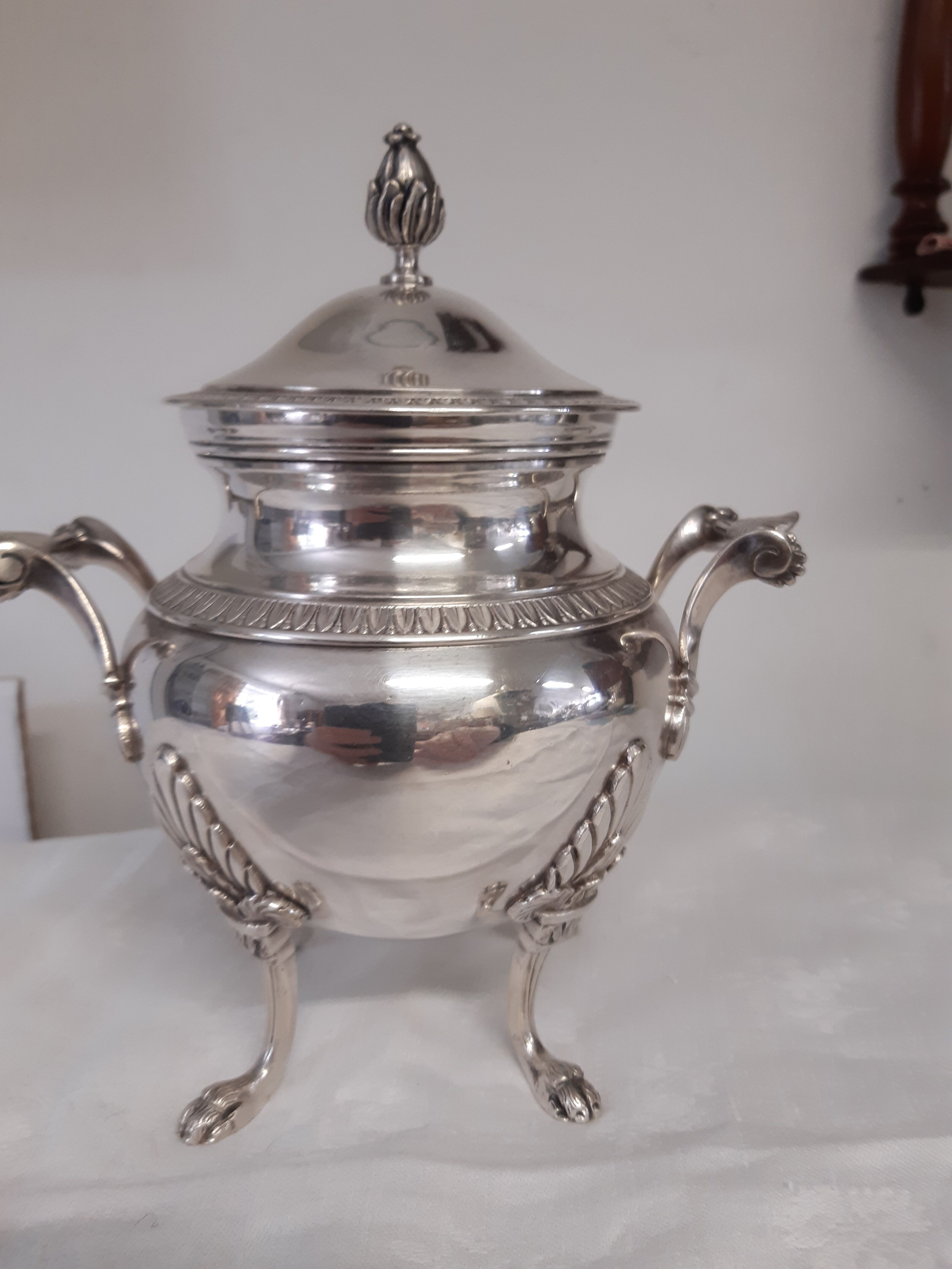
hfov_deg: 53.1
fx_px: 953
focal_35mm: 26
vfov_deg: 67.3
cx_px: 476
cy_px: 634
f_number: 1.7
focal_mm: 3.92
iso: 125
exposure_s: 1/50
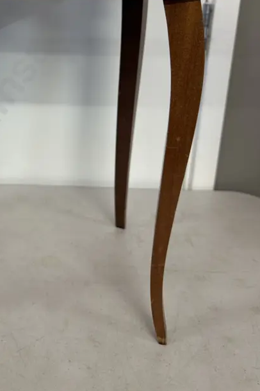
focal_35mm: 42
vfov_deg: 44.1
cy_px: 77
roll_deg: -1.3
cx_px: 19
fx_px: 455
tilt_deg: -16.4
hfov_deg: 30.3
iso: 160
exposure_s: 1/100
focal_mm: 6.86
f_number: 1.78
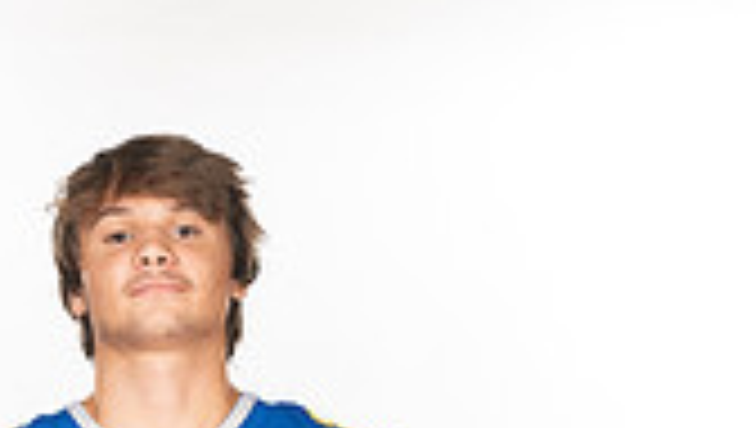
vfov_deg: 7.4
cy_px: 996
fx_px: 3091
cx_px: 184
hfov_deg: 13.9
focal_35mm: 154
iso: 800
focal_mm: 55
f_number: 7.1
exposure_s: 1/320
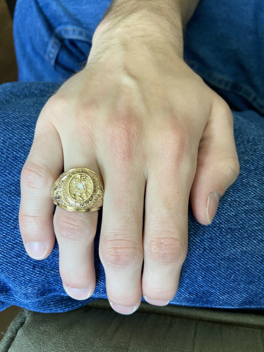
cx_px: 132
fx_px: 264
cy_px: 176
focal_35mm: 26
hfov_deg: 53.1
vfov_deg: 67.3
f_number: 1.8
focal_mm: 4.25
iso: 125
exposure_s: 1/64
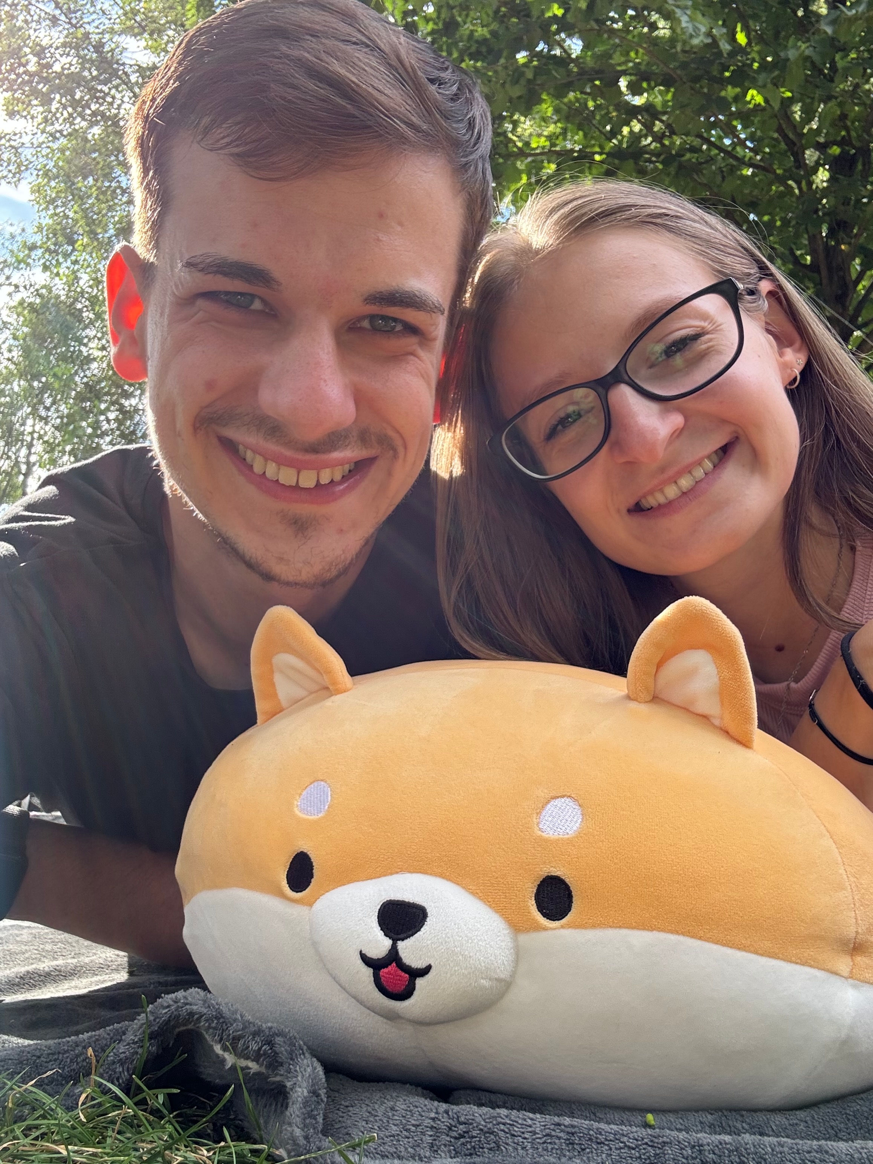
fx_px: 1009
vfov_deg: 60.0
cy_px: 582
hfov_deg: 46.8
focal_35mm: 30
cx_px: 436
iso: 32
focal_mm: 2.69
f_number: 1.9
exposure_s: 1/162
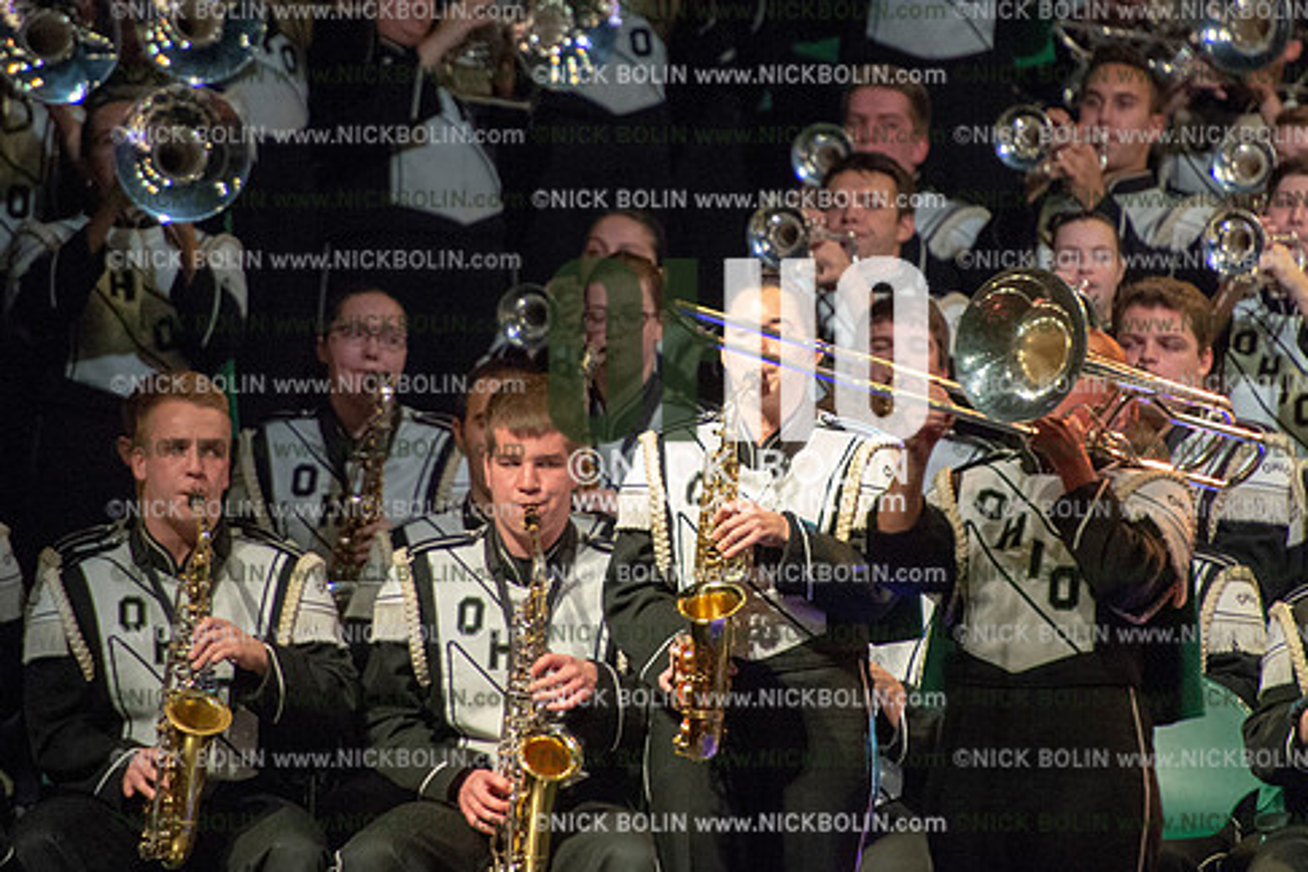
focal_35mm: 477
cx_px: 737
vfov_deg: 2.9
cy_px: 385
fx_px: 17330
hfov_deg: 4.3
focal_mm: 400
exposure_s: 1/250
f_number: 5.6
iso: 8000
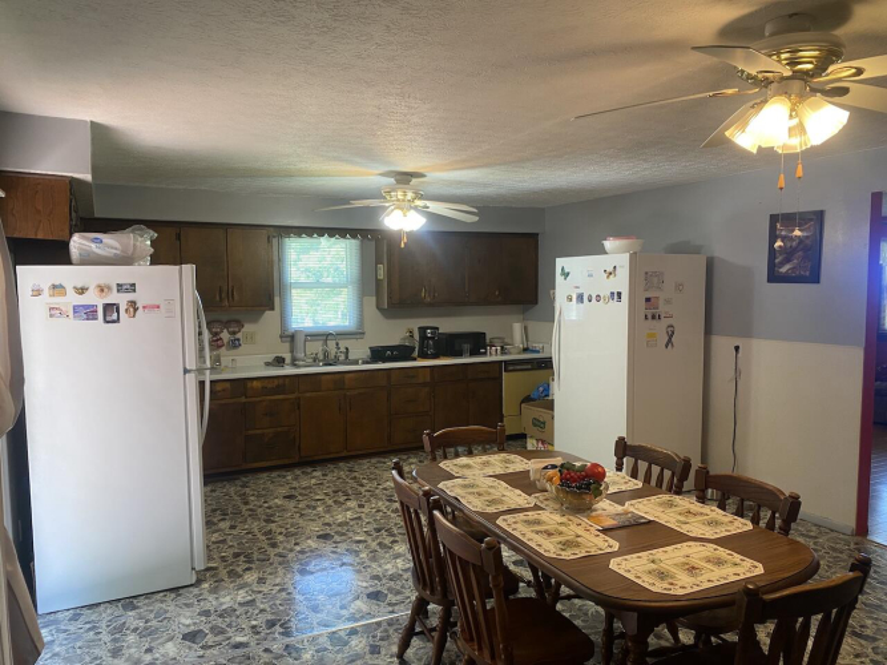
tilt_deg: -3.6
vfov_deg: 53.0
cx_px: 444
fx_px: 666
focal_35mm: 26
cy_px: 332
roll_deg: +0.5
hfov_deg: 67.3
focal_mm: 4.25
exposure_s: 1/60
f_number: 1.8
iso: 100
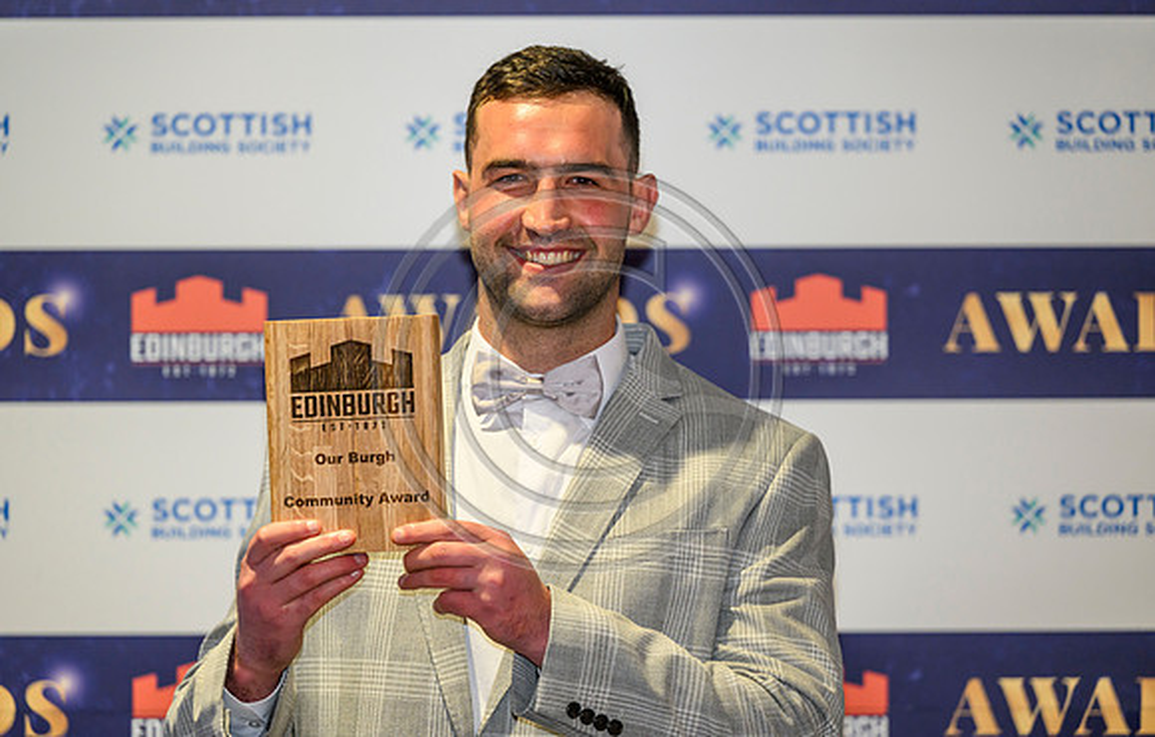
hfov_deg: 16.4
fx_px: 4009
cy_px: 352
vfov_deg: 10.5
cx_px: 578
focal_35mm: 127
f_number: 3.2
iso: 1600
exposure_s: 1/200
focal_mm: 125
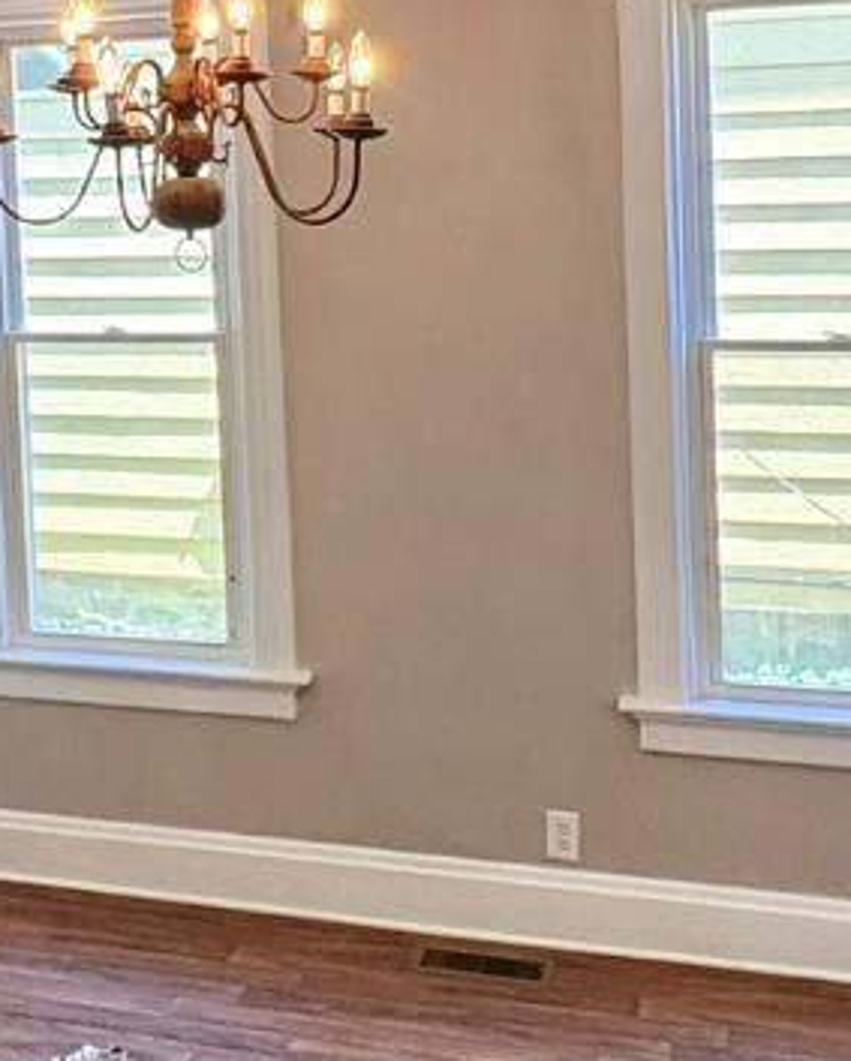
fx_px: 1824
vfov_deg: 31.5
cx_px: 75
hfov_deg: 25.4
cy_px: 188
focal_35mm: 58
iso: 100
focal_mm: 2.22
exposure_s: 1/120
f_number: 2.2
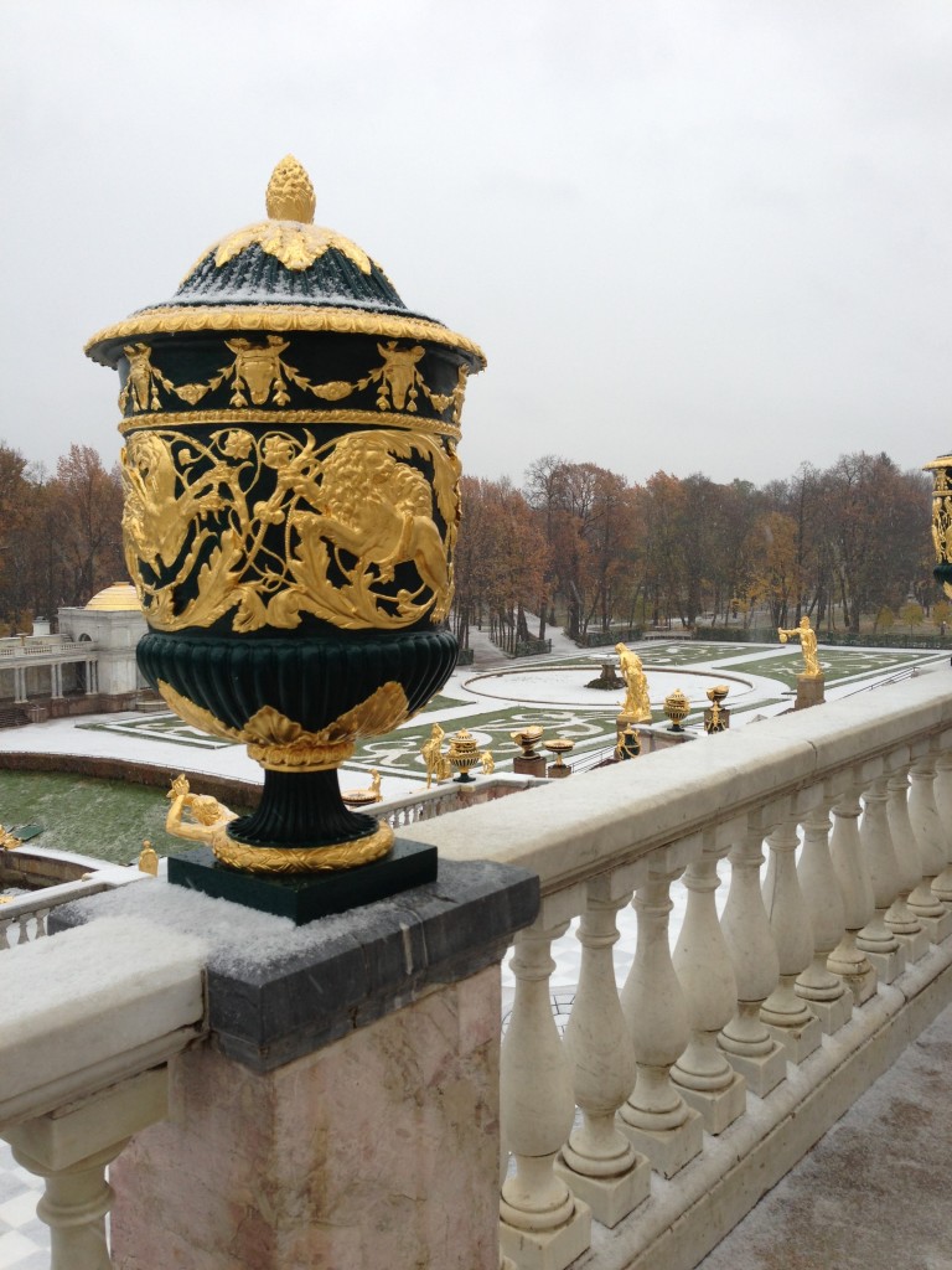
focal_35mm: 33
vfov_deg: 55.4
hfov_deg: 42.9
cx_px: 476
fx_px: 1210
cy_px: 635
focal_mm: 4.13
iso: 50
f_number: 2.4
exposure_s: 1/121
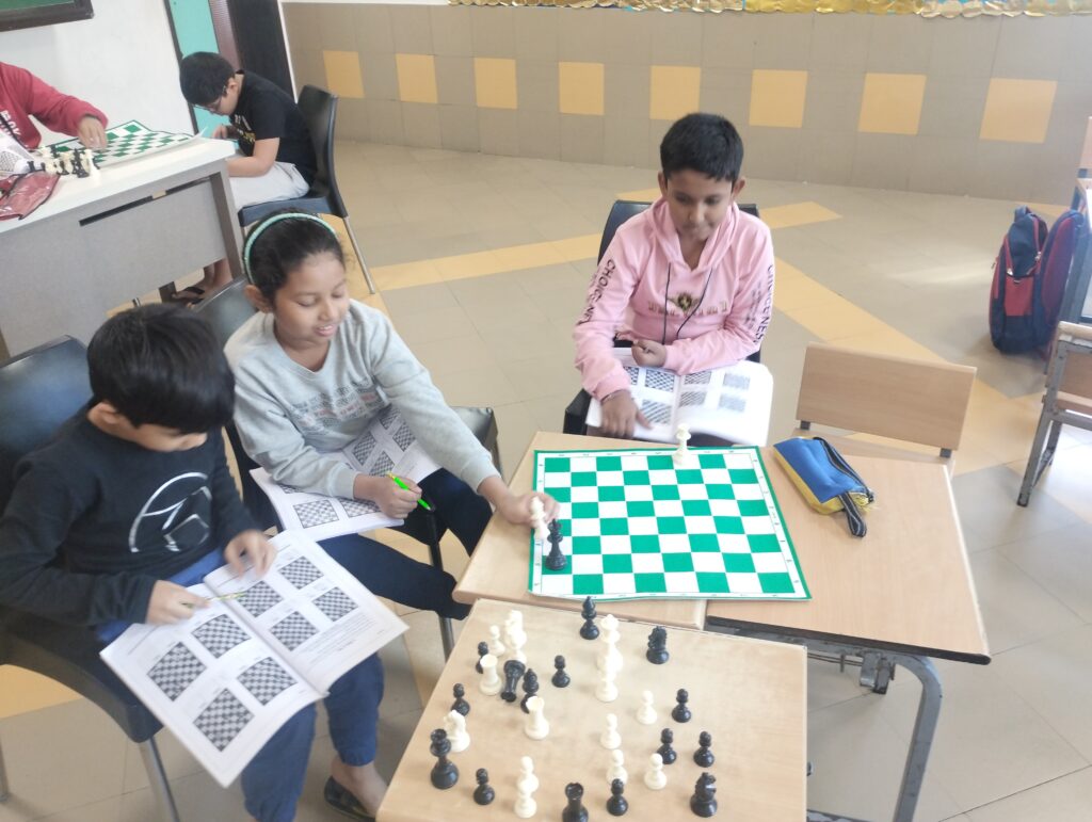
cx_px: 546
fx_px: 885
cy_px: 411
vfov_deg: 49.9
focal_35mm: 28
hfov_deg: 63.4
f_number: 1.8
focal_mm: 4.27
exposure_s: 1/25
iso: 638
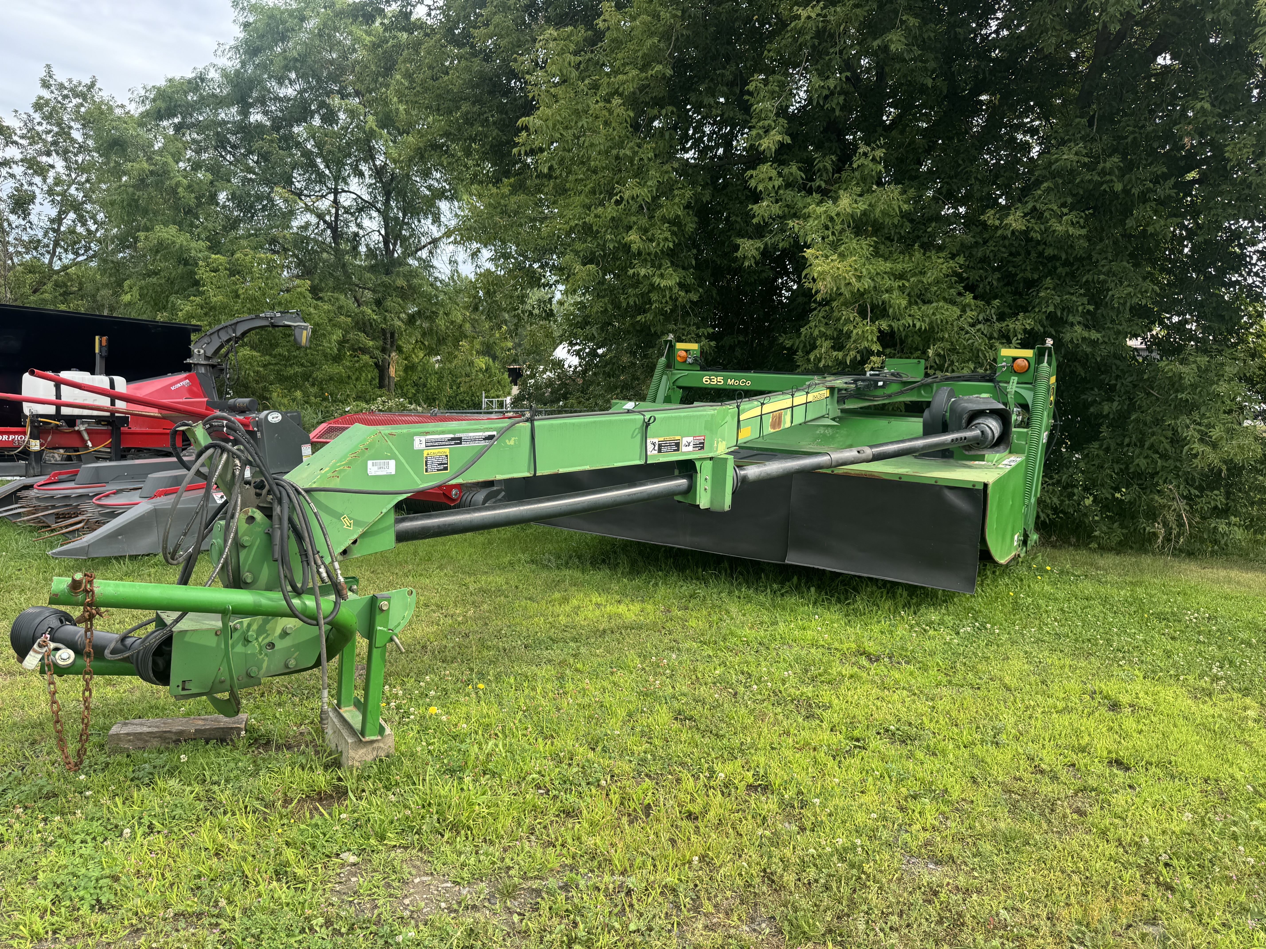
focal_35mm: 24
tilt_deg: -5.9
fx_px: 878
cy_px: 474
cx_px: 633
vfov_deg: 56.8
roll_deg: +0.2
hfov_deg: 71.6
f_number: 1.78
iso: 80
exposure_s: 1/1042
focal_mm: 6.76
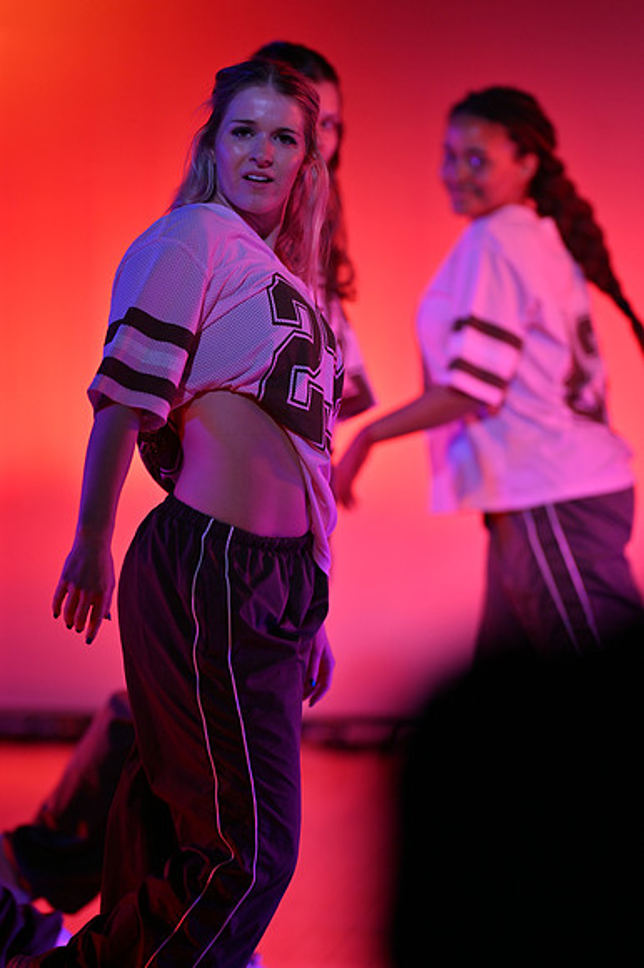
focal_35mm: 127
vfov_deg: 16.1
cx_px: 322
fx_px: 3412
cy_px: 484
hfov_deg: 10.8
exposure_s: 1/1250
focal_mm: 85
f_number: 1.2
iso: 64
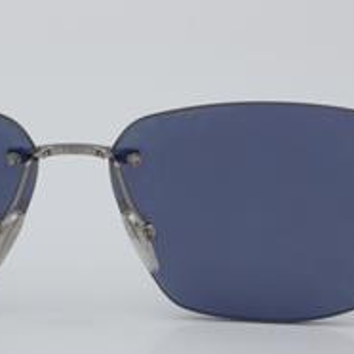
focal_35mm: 151
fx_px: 1746
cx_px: 78
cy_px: 207
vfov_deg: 11.6
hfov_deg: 11.5
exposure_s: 1/3
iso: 100
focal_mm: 55
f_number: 32
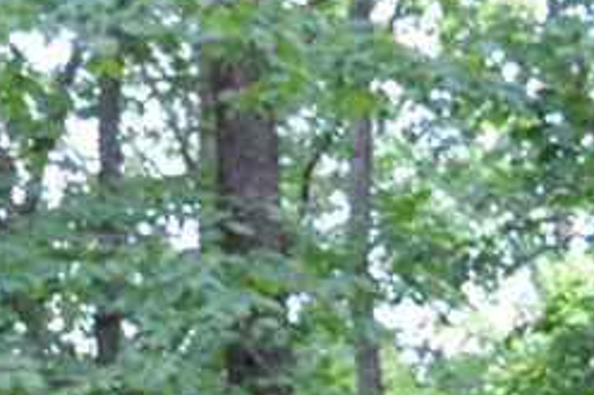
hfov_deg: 10.4
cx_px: 86
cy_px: 703
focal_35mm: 198
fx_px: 3265
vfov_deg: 6.8
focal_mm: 32
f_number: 5.6
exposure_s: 1/30
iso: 400
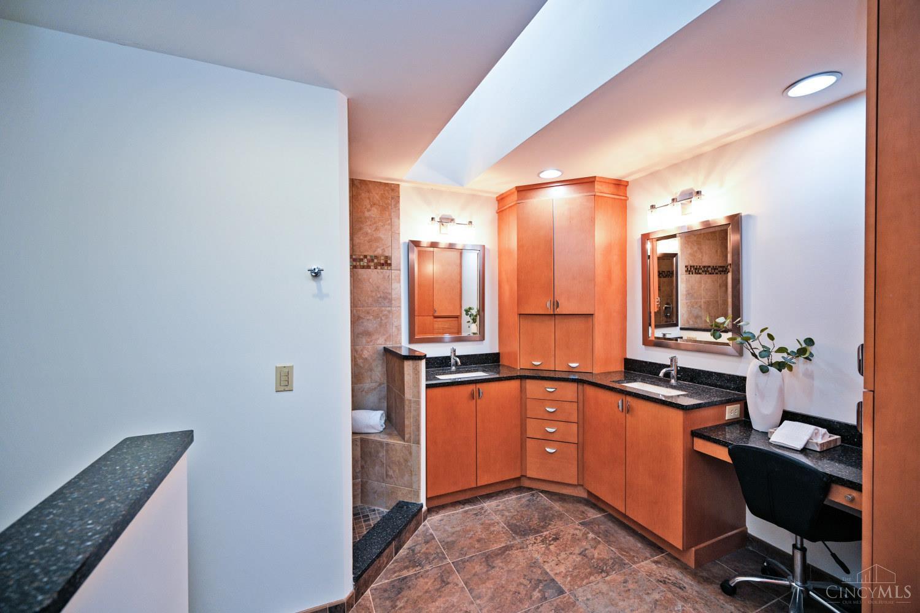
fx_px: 358
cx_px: 460
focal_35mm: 14
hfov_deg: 104.3
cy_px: 306
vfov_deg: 81.2
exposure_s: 1/60
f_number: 4
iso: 250
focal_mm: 14
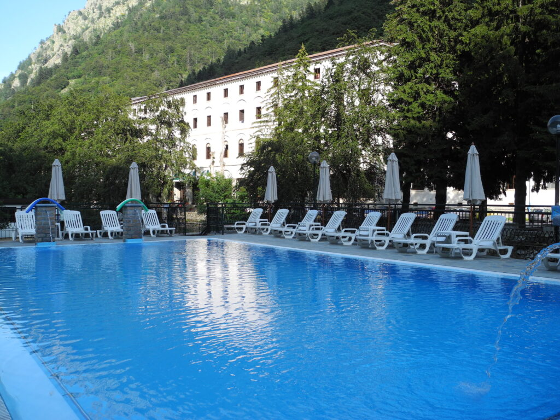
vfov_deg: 40.7
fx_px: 566
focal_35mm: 35
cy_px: 210
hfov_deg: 52.6
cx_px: 280
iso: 100
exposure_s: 1/360
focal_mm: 7.4
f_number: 3.5
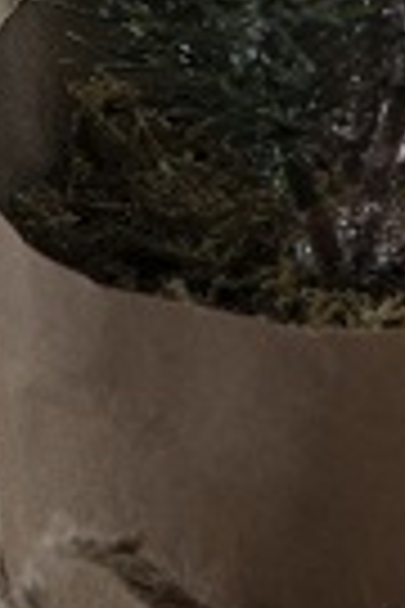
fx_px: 11170
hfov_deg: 2.1
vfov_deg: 3.1
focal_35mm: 662
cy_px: -365
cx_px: 164
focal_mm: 105
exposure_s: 1/125
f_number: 5.6
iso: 400
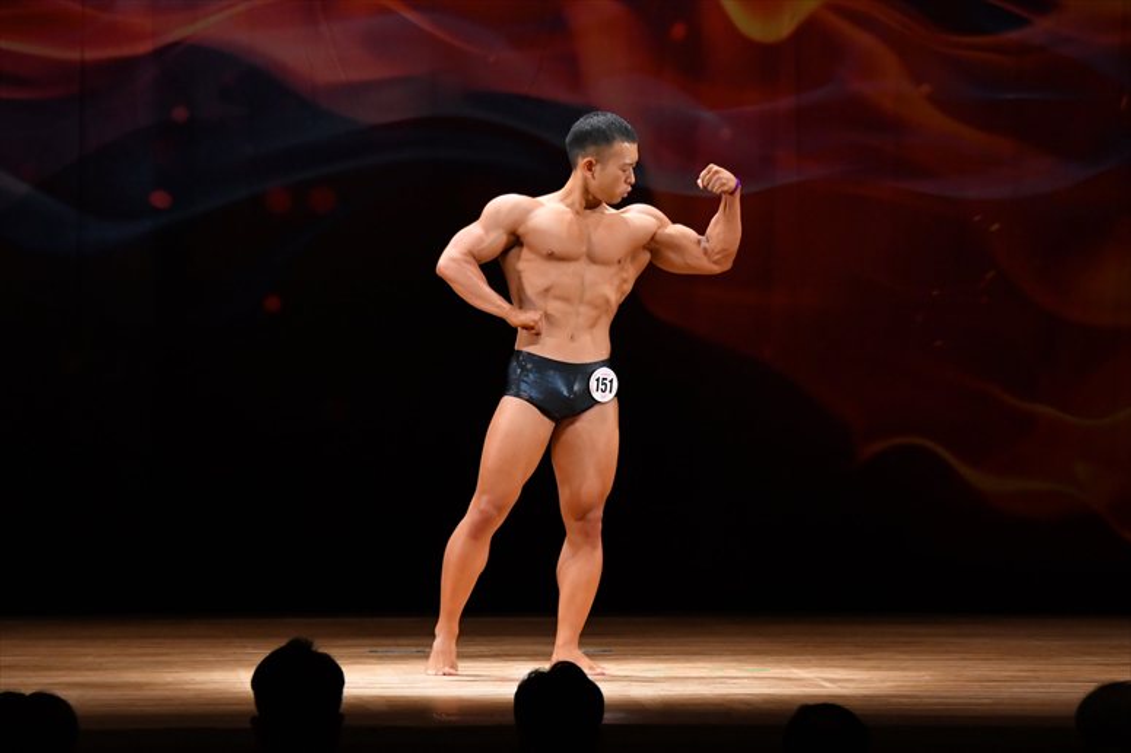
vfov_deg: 6.3
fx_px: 6814
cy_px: 376
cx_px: 566
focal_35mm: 217
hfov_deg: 9.5
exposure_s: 1/400
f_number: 5.6
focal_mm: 145
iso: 3200
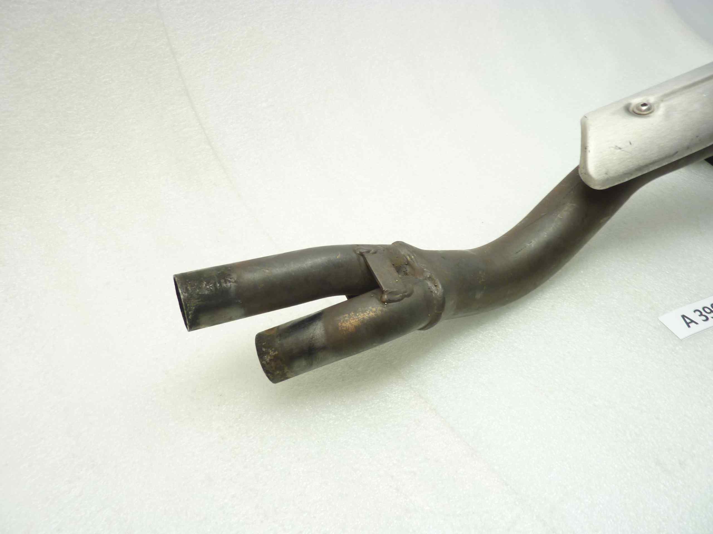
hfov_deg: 69.4
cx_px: 356
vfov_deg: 54.9
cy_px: 267
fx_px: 515
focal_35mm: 25
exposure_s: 1/13
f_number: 3.3
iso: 80
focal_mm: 4.1
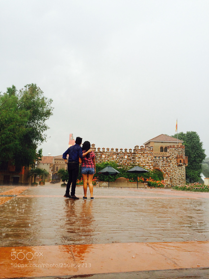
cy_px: 140
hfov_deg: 48.2
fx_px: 233
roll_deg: -0.5
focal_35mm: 29
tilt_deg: +7.9
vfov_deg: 61.7
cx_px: 104
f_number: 2.2
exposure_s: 1/120
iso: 50
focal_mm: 4.15
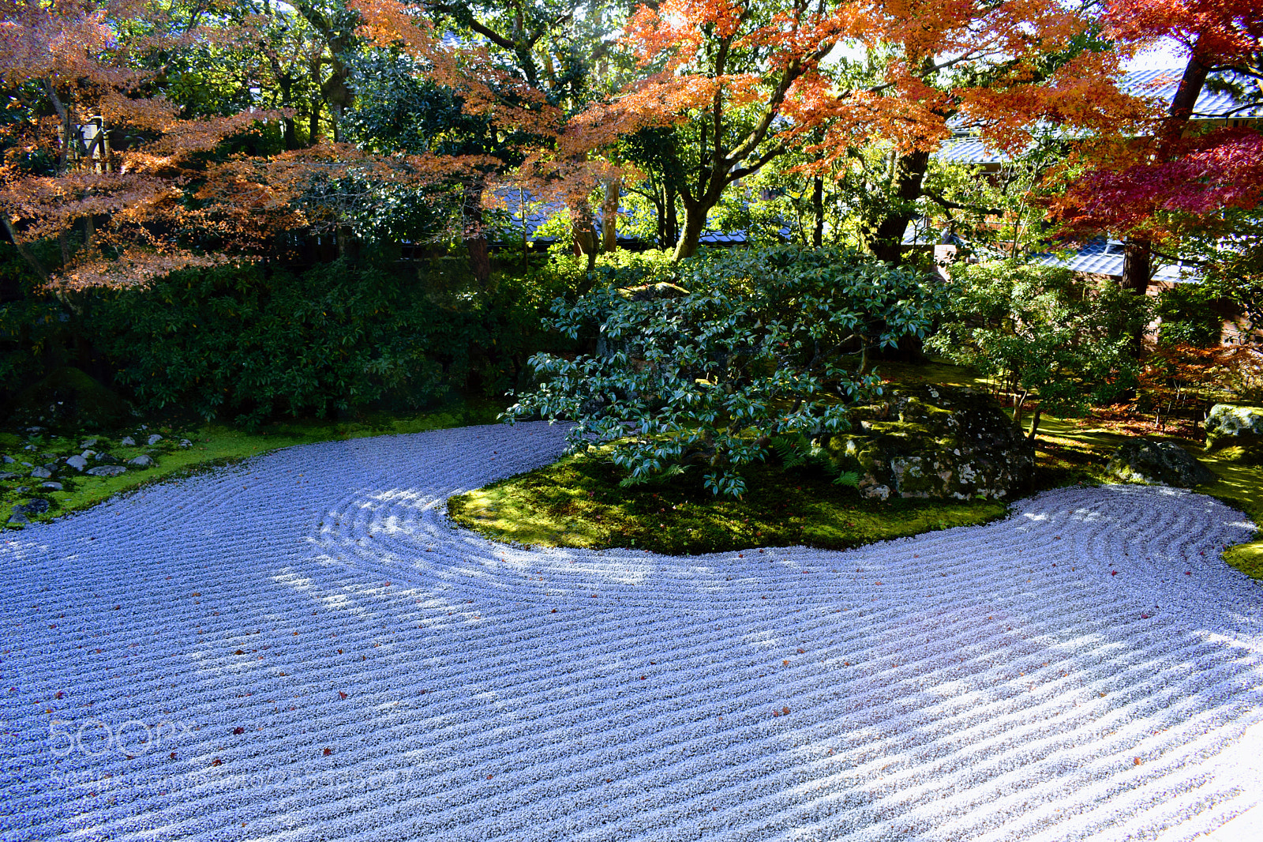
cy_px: 421
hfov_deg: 67.4
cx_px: 632
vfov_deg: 47.9
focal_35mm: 27
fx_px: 947
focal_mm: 18
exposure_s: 1/200
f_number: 7.1
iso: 400
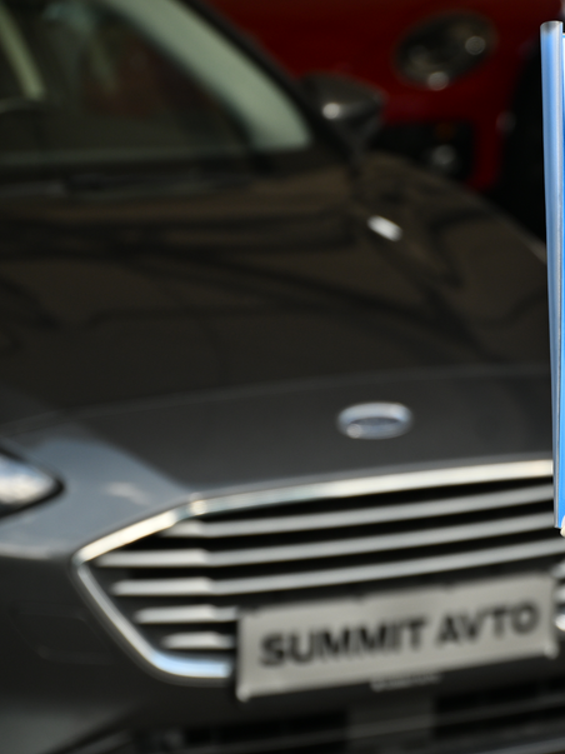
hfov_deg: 7.9
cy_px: 390
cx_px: 532
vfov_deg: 10.6
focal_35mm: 187
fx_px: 4066
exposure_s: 1/250
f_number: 5.3
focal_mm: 83
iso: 220
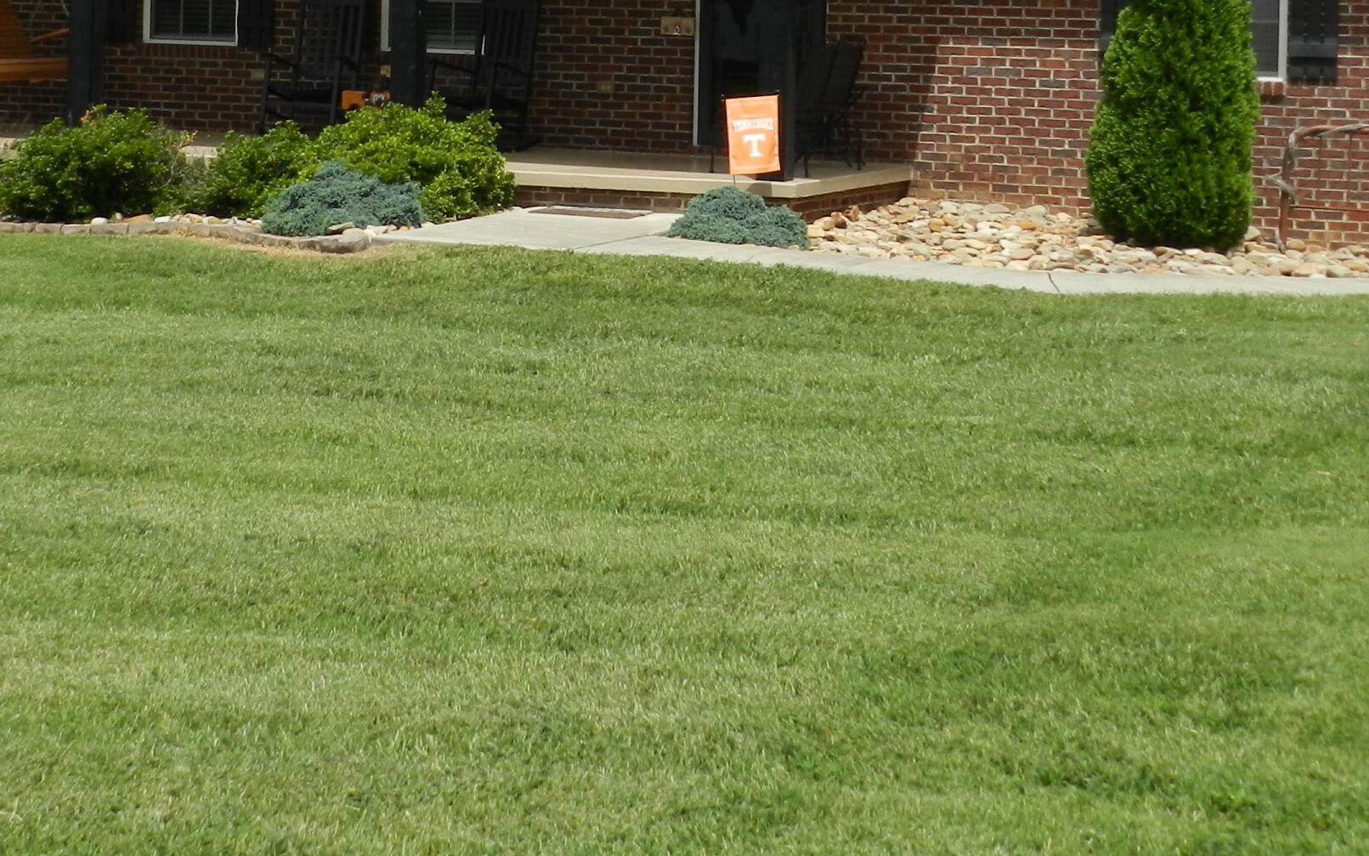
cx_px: 479
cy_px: -31
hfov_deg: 27.4
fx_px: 2798
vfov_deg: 16.9
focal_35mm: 75
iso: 160
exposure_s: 1/1000
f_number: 5
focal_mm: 6.7
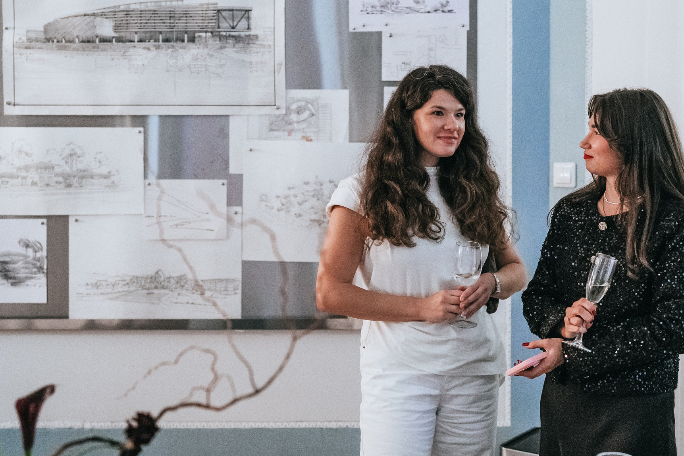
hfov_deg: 37.5
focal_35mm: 53
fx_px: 1007
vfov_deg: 25.5
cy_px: 181
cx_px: 352
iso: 3200
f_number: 2
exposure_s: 1/200
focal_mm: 35
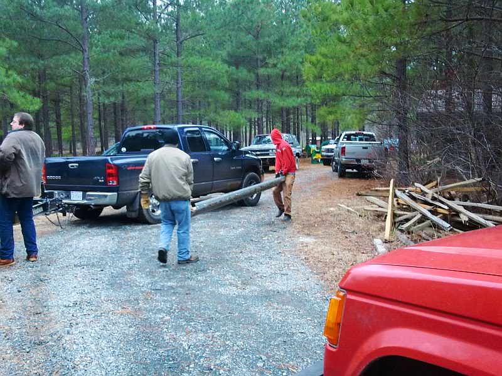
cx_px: 251
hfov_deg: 49.0
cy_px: 188
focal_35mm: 38
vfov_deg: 37.7
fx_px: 551
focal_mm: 6.7
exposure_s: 1/60
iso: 200
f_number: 3.9
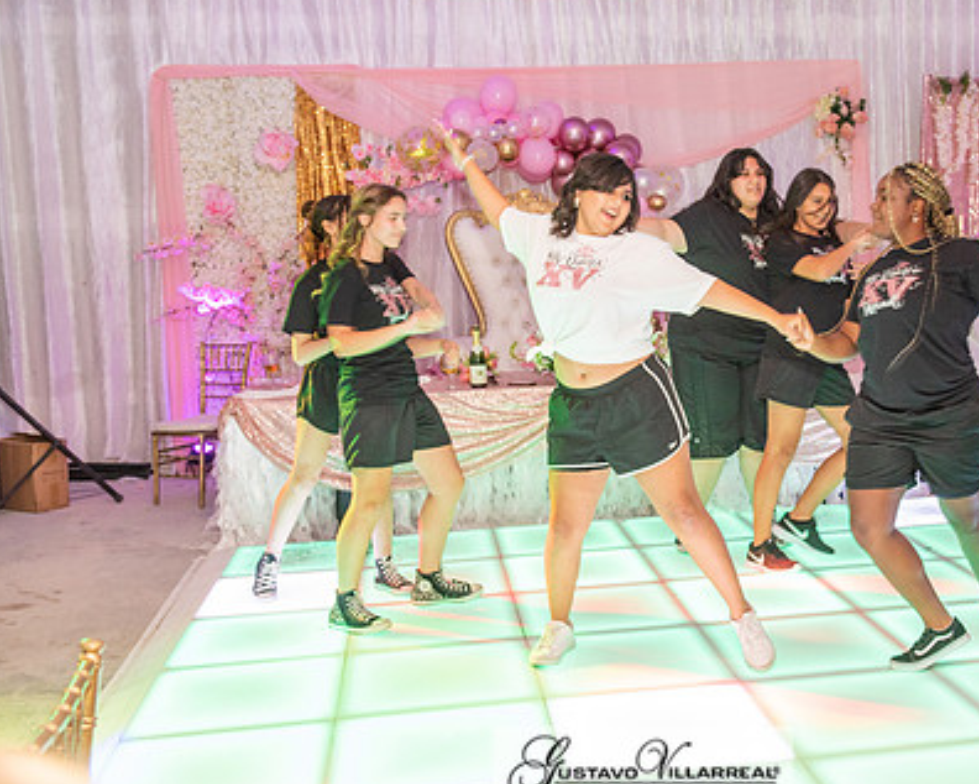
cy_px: 385
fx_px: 1275
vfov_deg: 34.2
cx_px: 643
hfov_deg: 41.5
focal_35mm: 44
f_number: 4
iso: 1250
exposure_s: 1/60
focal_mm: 32
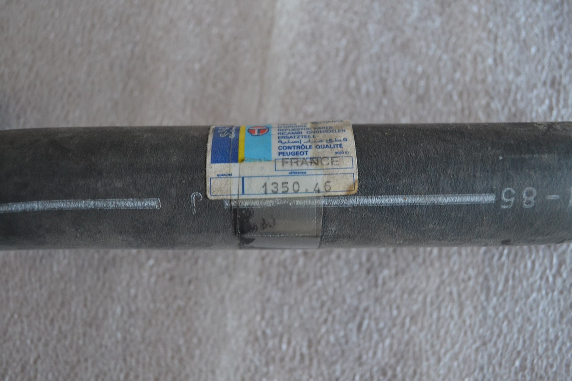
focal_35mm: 30
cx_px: 286
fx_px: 477
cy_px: 190
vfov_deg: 43.6
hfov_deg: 61.9
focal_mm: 20
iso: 1400
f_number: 3.8
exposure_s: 1/60
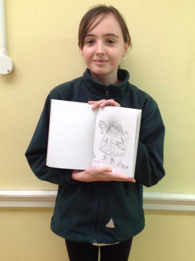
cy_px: 145
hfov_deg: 33.5
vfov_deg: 43.8
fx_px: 324
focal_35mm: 43
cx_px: 110
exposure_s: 1/15
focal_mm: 4.28
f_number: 2.4
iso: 50
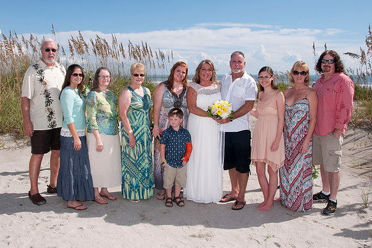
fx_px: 377
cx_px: 169
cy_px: 113
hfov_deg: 52.5
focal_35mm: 36
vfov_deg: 36.4
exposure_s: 1/250
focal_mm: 22
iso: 100
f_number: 11
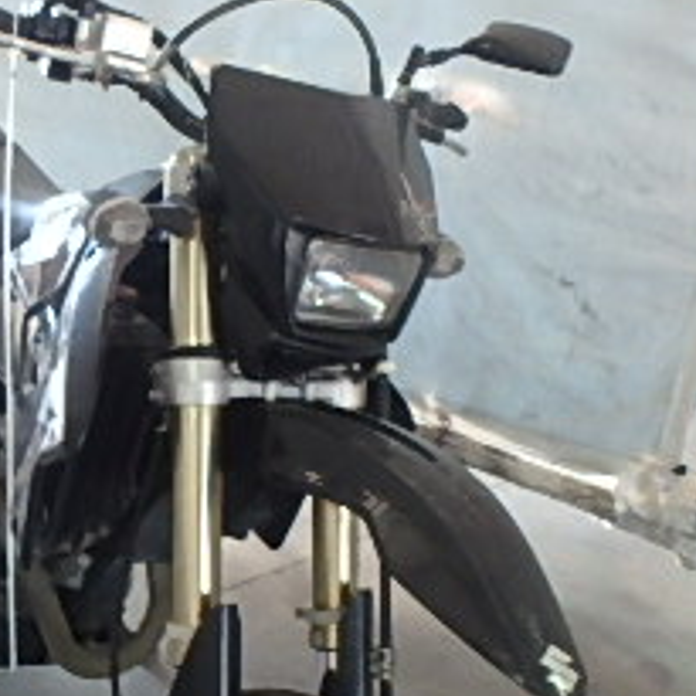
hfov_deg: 29.2
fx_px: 1319
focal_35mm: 58
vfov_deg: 29.3
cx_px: 194
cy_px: 472
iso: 500
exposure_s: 1/30
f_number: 3.5
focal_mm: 3.7
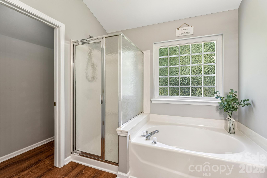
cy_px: 89
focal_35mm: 16
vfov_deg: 72.7
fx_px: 121
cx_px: 134
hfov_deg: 95.7
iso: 100
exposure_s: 1/8
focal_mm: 16.3
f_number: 9
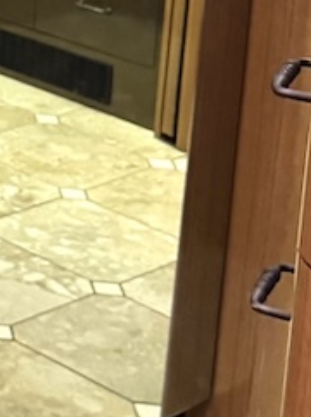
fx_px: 1597
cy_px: -195
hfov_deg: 9.5
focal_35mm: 133
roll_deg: +0.4
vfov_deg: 14.0
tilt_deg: -10.2
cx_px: -503
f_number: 1.78
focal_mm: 6.76
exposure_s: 1/32
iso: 1000
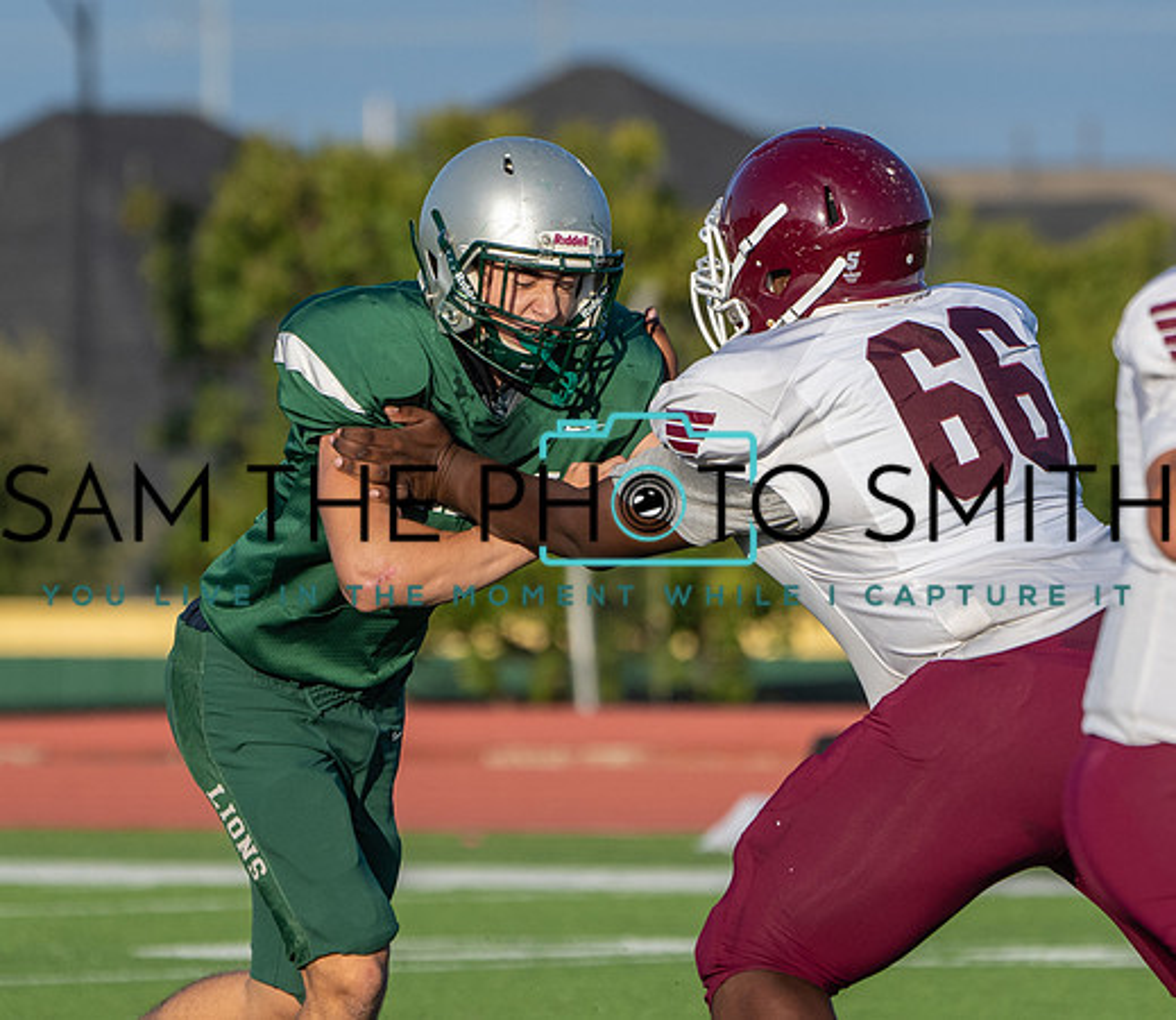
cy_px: 587
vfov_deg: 2.6
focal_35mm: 623
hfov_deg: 3.0
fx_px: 22417
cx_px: 519
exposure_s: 1/1250
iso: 250
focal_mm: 268
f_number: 5.6
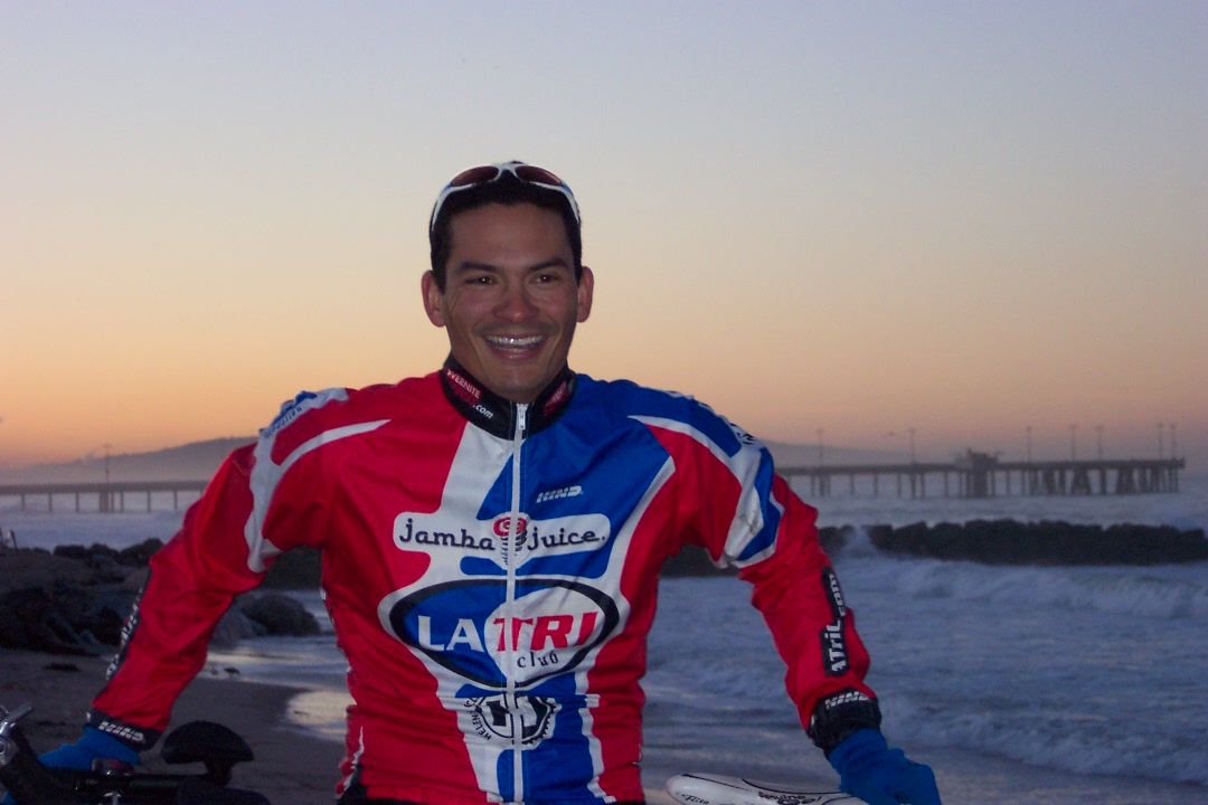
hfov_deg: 20.2
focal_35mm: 101
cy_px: 402
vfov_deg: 13.6
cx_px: 604
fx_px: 3389
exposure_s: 1/90
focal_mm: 21.3
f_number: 4.8
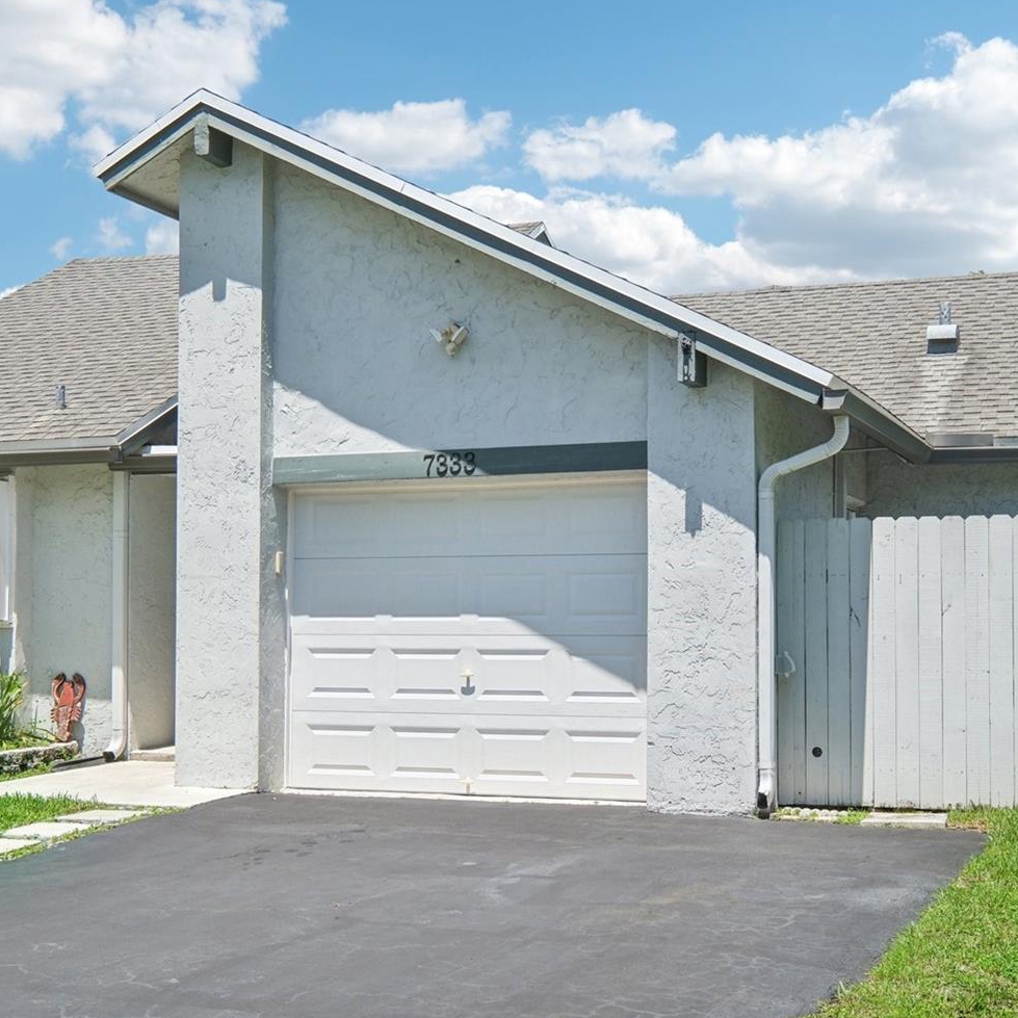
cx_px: 447
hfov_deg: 34.0
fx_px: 1664
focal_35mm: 50
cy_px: 466
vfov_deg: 34.0
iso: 400
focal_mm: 24
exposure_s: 1/950
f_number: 8
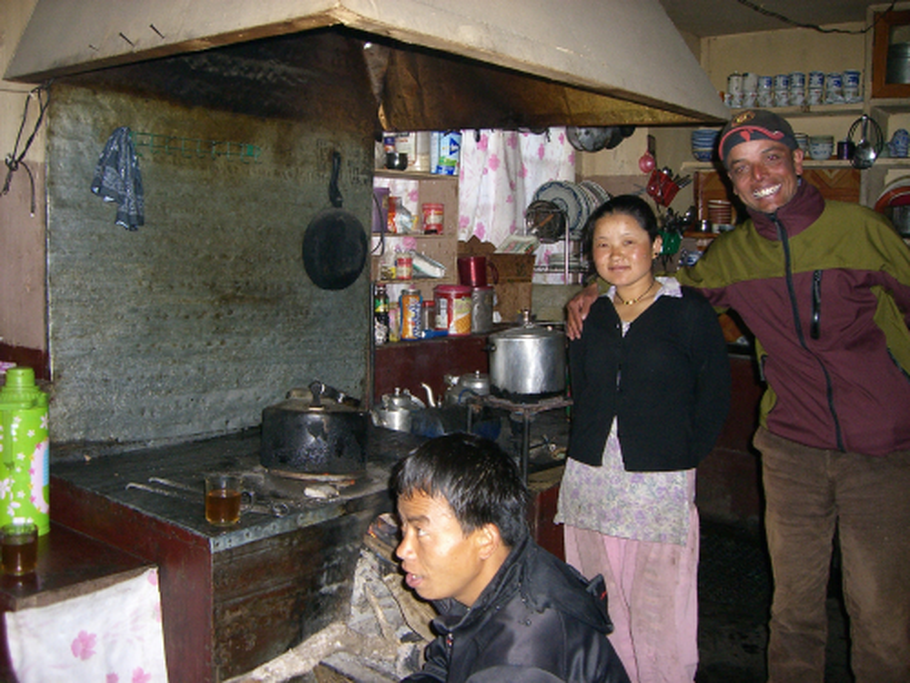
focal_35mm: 38
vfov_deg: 37.7
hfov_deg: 49.0
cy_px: 342
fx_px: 999
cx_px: 455
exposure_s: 1/60
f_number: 2.7
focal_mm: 6.2
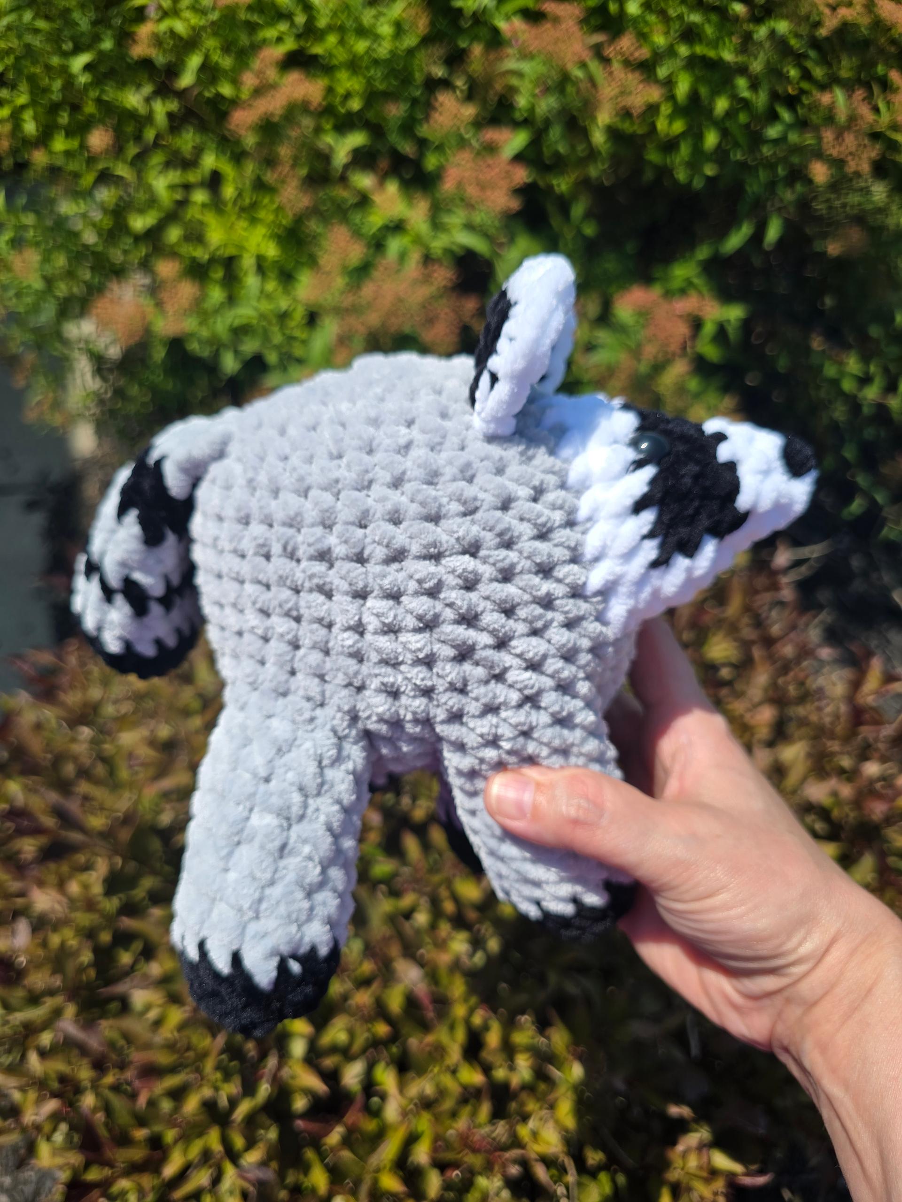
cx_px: 451
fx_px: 799
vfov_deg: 73.9
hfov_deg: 58.9
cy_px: 601
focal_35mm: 23
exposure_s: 1/836
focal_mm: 6.3
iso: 12
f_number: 1.7
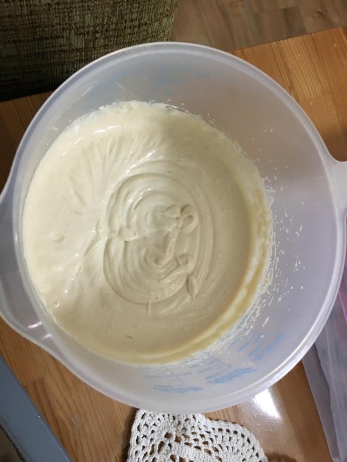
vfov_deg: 61.7
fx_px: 388
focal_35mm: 29
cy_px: 231
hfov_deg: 48.2
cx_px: 174
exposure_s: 1/20
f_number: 2.2
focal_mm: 4.15
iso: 200
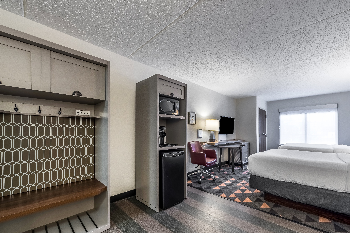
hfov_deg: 104.2
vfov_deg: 81.3
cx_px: 175
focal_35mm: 14
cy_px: 116
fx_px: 136
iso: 400
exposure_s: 1/80
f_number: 8
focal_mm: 14
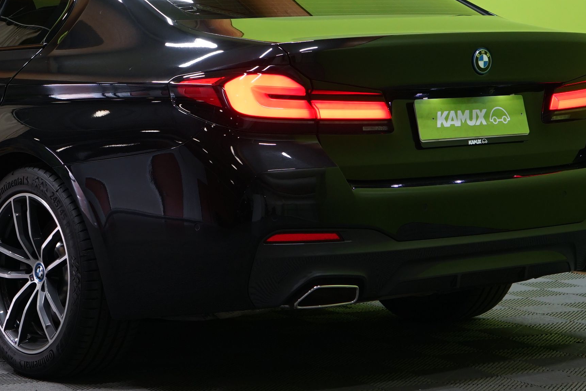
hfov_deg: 18.5
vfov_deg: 12.4
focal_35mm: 110
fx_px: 1790
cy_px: 146
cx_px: 136
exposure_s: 1/60
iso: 500
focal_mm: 48
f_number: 4.5
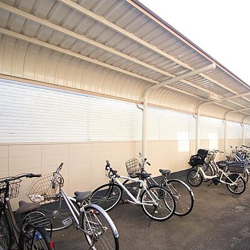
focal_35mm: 20
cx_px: 180
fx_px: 163
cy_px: 129
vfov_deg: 74.8
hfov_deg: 71.0
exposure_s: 1/60
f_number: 5
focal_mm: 10
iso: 100
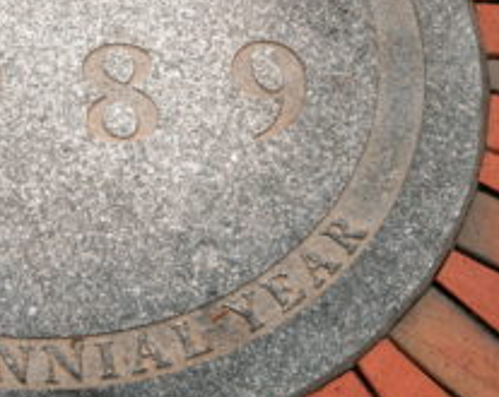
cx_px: 60
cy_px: 102
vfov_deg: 20.2
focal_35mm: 75
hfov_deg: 24.8
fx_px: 1106
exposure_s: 1/40
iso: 100
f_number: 10
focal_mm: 22
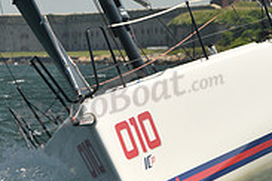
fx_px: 3589
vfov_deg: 2.9
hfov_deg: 4.3
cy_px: 2
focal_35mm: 475
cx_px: 302
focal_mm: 150
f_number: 6.3
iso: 250
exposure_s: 1/640
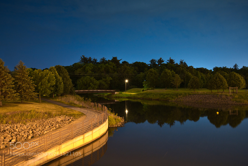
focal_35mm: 35
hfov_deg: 54.4
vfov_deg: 37.9
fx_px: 241
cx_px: 124
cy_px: 83
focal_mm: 35
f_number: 6.3
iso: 800
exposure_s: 20
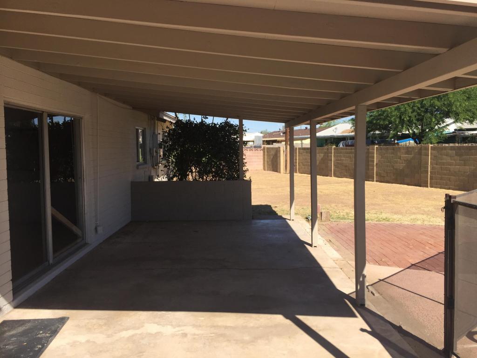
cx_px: 238
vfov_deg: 48.2
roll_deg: -1.0
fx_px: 400
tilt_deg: -3.4
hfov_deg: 61.7
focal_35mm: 29
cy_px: 179
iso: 32
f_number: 2.2
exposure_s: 1/1522
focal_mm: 4.15
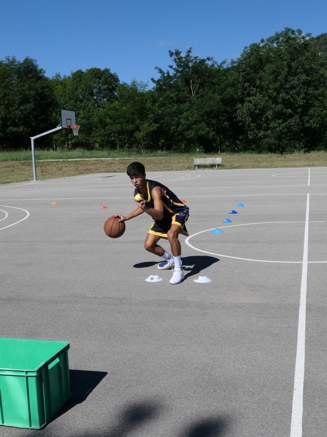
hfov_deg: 34.3
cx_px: 164
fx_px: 529
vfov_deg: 44.8
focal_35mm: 42
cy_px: 218
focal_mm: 14.2
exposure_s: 1/1600
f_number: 4
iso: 125
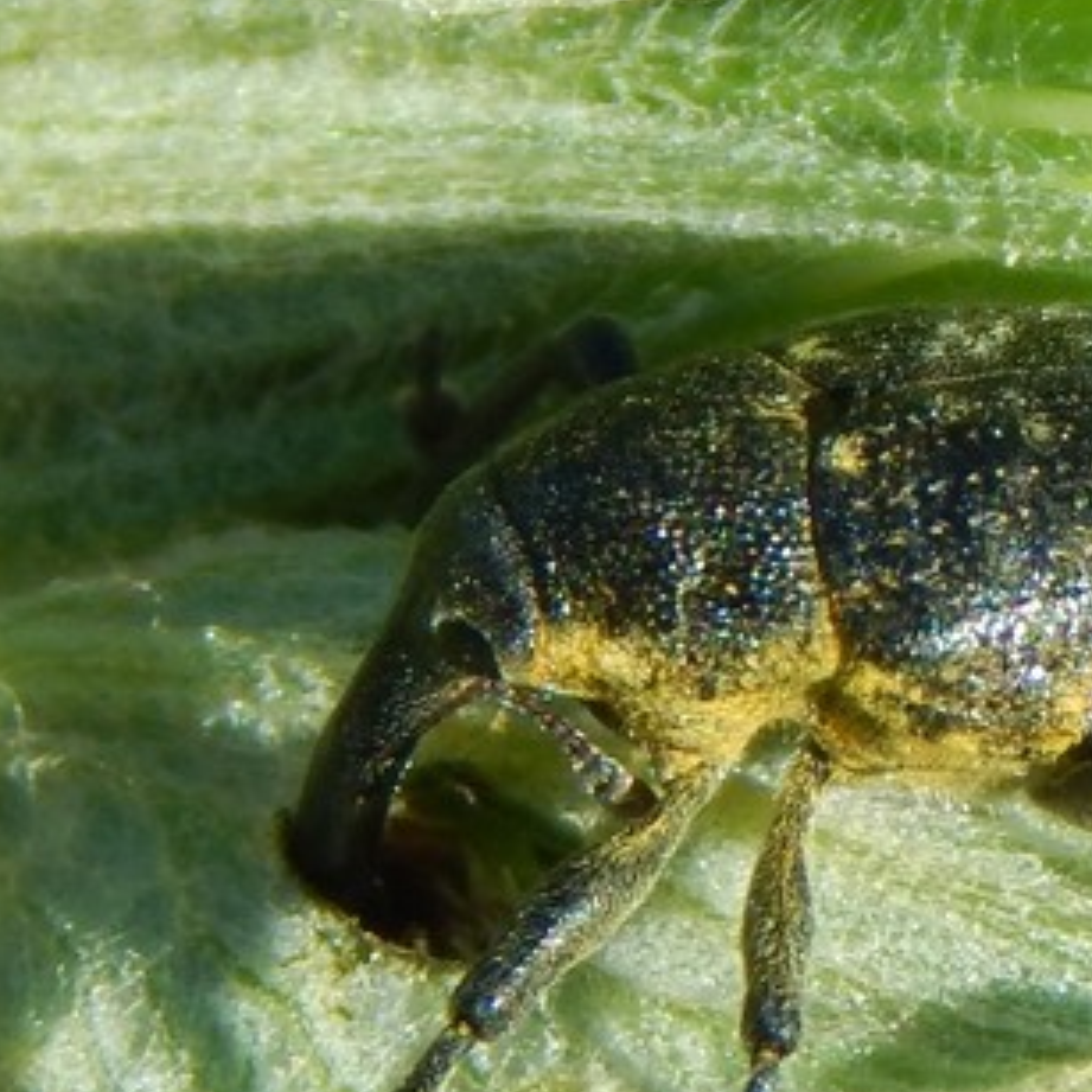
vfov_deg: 4.5
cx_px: 934
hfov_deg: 4.5
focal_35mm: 393
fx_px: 14026
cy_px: 747
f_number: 5.1
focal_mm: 28.7
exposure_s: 1/400
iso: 125
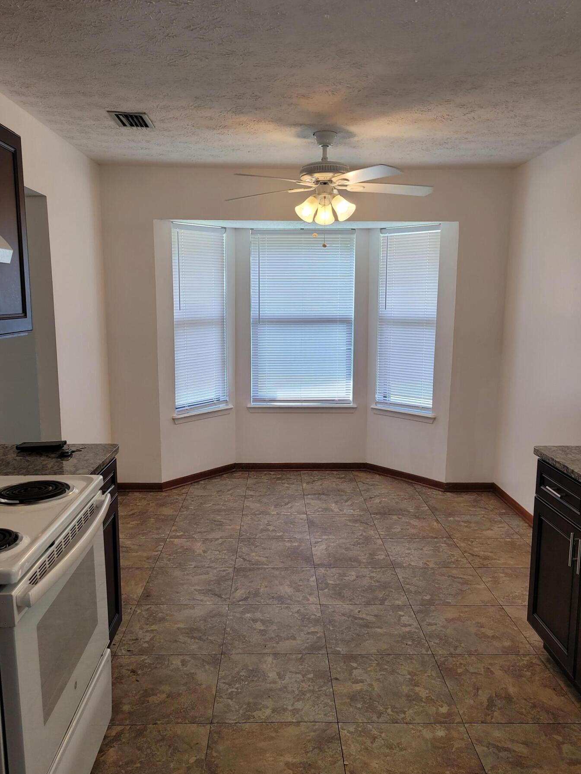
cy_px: 411
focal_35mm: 29
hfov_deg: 48.2
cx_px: 296
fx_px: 649
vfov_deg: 61.6
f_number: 1.8
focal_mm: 5.4
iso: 64
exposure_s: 1/120
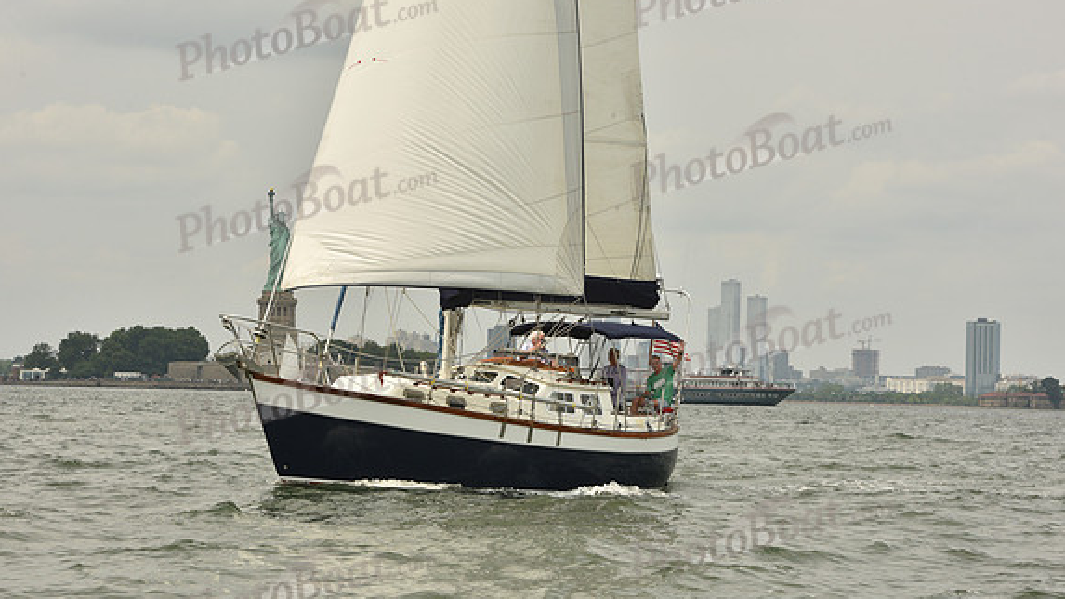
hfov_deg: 20.2
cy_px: 274
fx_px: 2993
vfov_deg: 11.4
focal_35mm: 106
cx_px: 535
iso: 250
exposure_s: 1/640
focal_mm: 100
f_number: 11
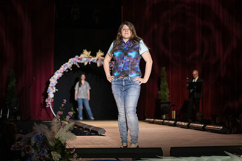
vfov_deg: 14.1
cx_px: 134
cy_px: 86
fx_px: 652
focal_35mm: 97
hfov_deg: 21.0
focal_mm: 85
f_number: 2.8
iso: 640
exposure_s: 1/800
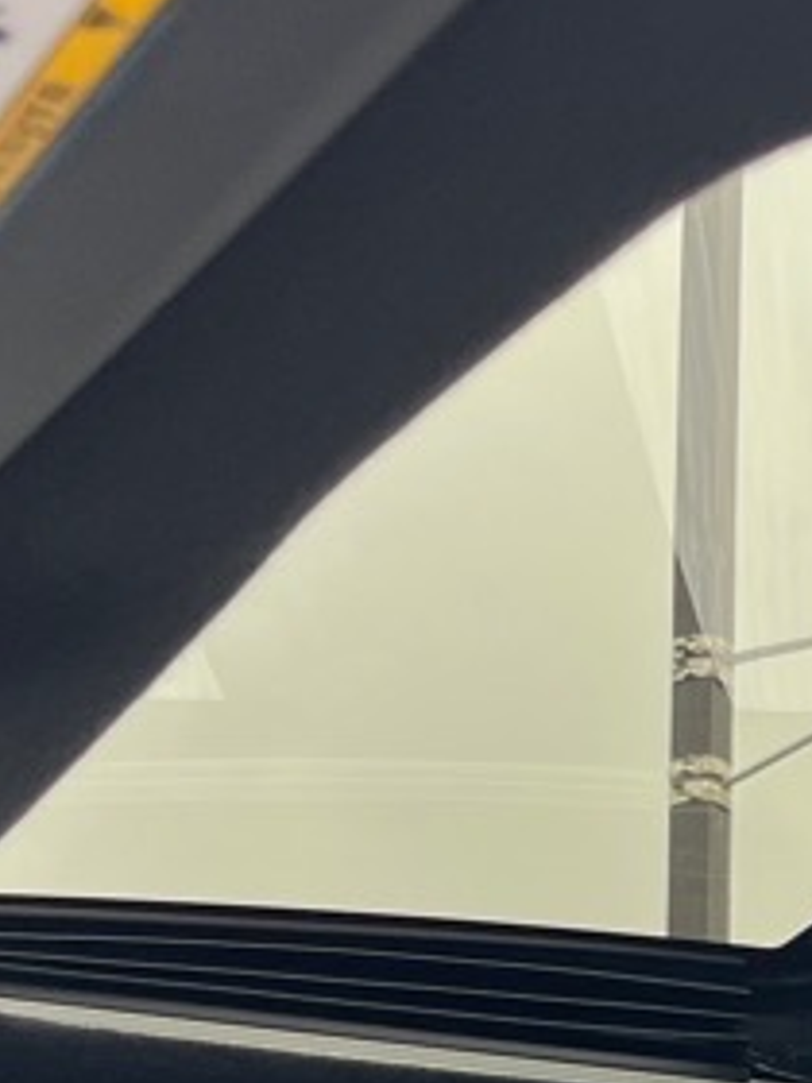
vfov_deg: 19.6
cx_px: 1291
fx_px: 2971
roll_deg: +1.6
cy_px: 1257
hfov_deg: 14.3
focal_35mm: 95
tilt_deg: +13.7
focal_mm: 5.1
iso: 100
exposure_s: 1/121
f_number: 1.6
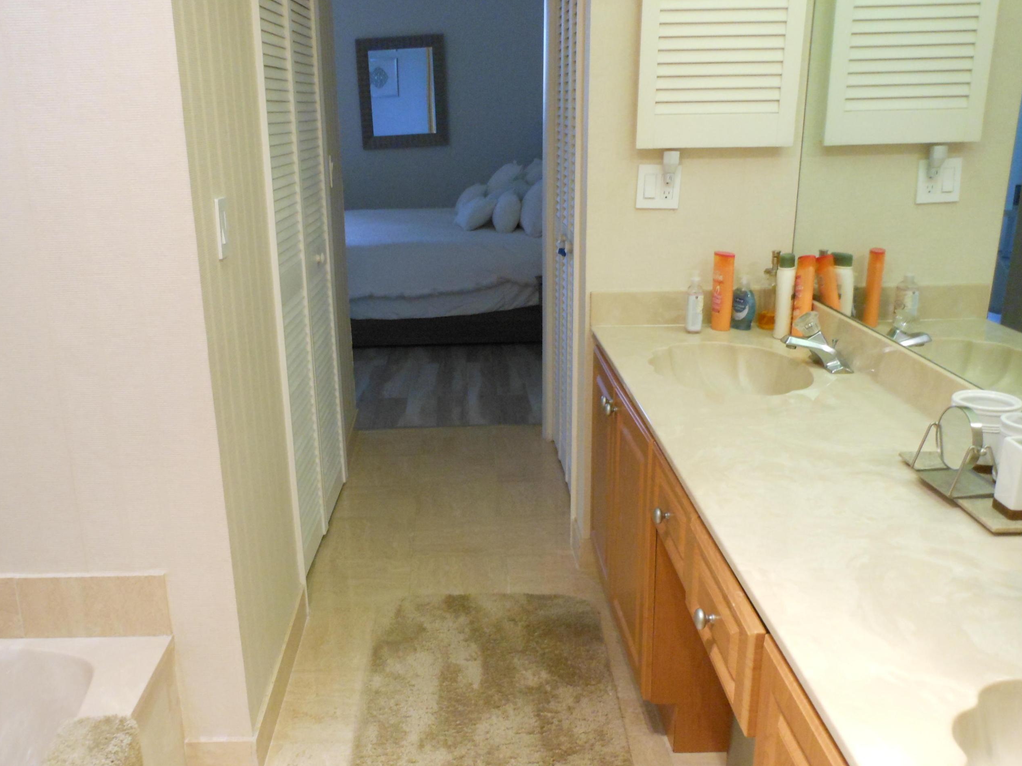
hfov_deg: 56.7
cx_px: 456
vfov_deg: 44.1
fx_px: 945
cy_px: 404
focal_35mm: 32
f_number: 3.7
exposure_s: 1/40
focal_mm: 5
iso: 400
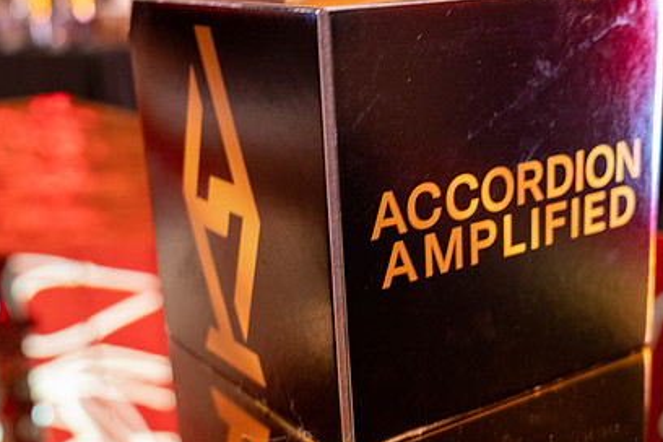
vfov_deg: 25.0
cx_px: 406
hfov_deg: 36.7
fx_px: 994
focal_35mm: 54
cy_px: 279
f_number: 4
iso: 3200
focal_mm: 38
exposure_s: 1/8
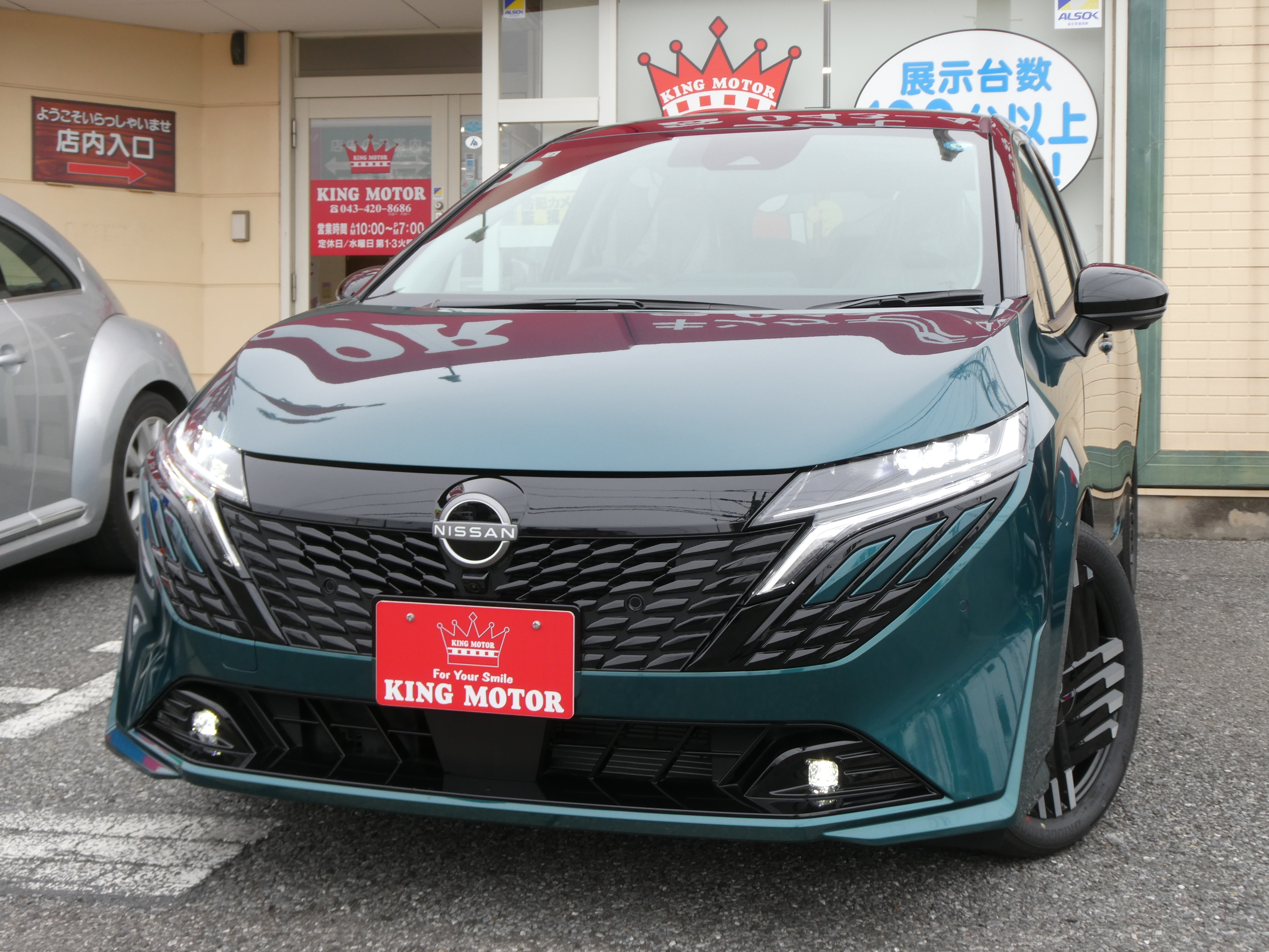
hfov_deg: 40.4
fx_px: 1723
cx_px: 634
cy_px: 476
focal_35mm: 47
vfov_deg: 30.9
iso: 80
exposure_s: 1/80
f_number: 4.5
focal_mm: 8.4
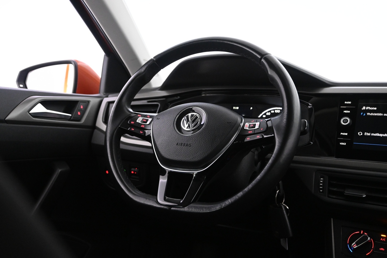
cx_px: 194
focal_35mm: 34
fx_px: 371
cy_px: 129
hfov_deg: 55.1
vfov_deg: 38.4
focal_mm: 23
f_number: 4.2
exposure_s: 1/30
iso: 3200
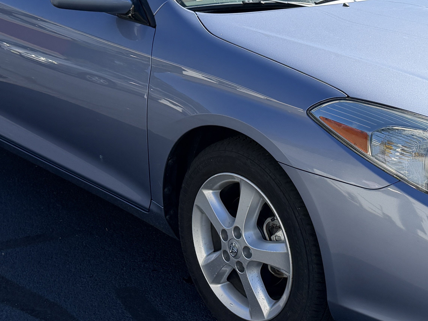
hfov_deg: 31.9
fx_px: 742
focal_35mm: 60
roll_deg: +0.5
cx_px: 287
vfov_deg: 24.4
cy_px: 128
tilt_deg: -15.4
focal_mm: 6.76
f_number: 1.78
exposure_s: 1/3425
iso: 100
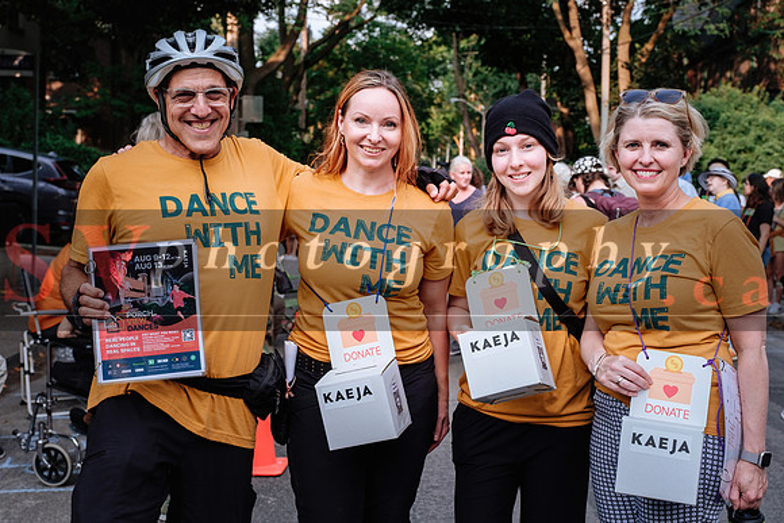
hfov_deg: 43.0
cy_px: 239
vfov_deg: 29.5
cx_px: 385
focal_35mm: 46
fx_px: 995
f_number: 4
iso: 400
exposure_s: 1/400
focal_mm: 28.3
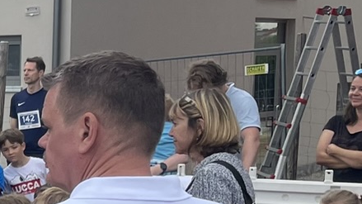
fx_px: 1267
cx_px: -304
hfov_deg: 14.2
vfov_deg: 9.1
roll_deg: +1.1
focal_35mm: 132
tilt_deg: -7.4
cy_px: 240
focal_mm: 4.2
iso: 32
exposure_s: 1/716
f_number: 1.6
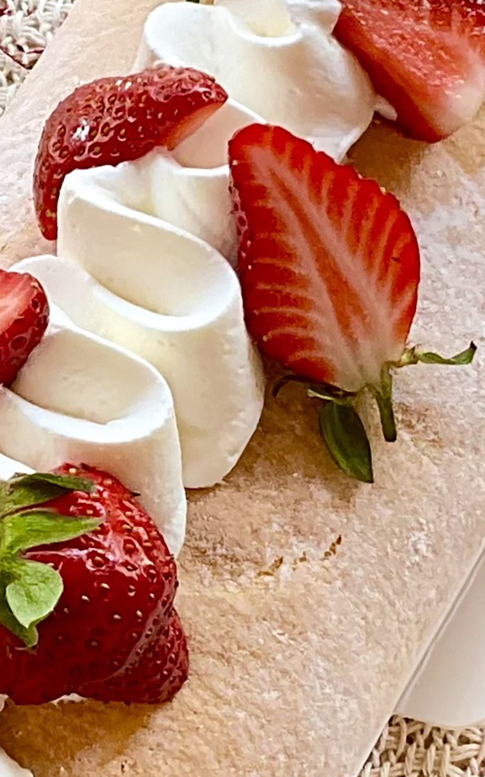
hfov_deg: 12.5
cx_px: -135
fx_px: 2158
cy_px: 245
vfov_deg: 20.3
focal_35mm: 102
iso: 40
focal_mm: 3
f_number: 1.8
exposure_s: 1/122
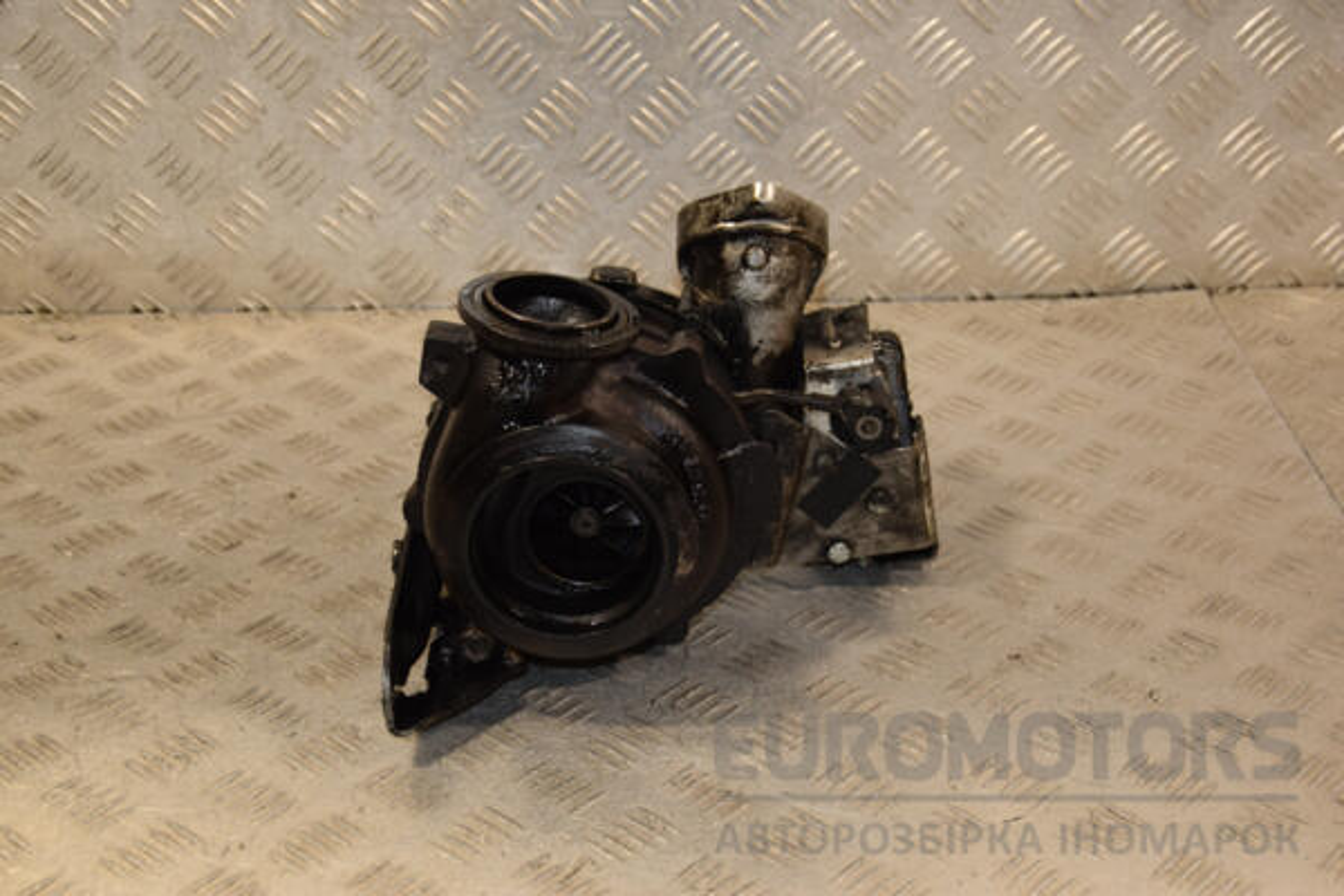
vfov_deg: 21.6
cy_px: 448
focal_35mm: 63
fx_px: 2352
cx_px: 672
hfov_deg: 31.9
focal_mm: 42
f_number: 5.6
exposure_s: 1/200
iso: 800
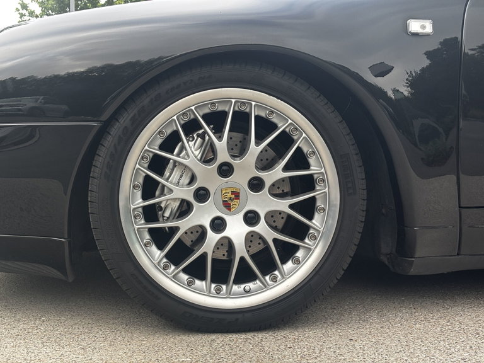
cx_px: 242
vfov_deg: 28.0
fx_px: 727
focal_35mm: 52
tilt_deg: -5.0
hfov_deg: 36.8
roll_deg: -1.9
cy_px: 182
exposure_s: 1/159
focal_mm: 5.96
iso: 50
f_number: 1.6
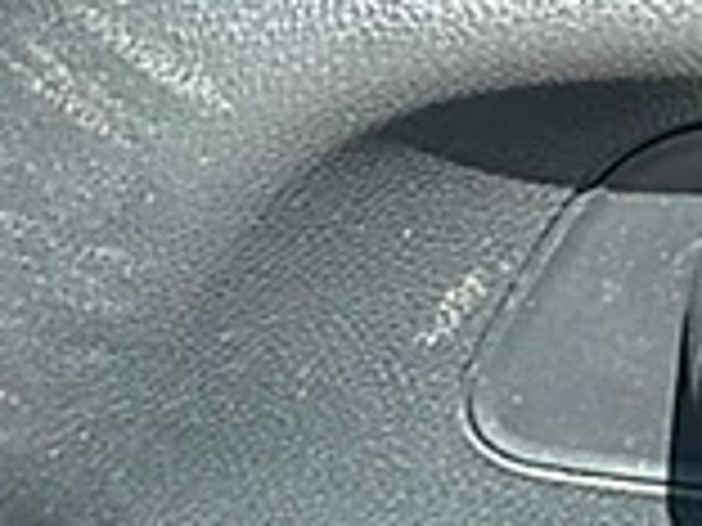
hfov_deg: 7.3
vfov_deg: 5.7
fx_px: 5273
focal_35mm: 260
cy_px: 20
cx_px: 1436
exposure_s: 1/578
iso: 64
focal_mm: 6.86
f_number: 1.78
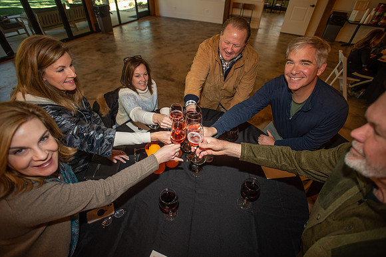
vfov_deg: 70.4
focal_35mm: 17
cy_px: 128
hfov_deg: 93.3
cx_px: 193
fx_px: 182
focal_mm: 17
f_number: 2.8
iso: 400
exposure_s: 1/250
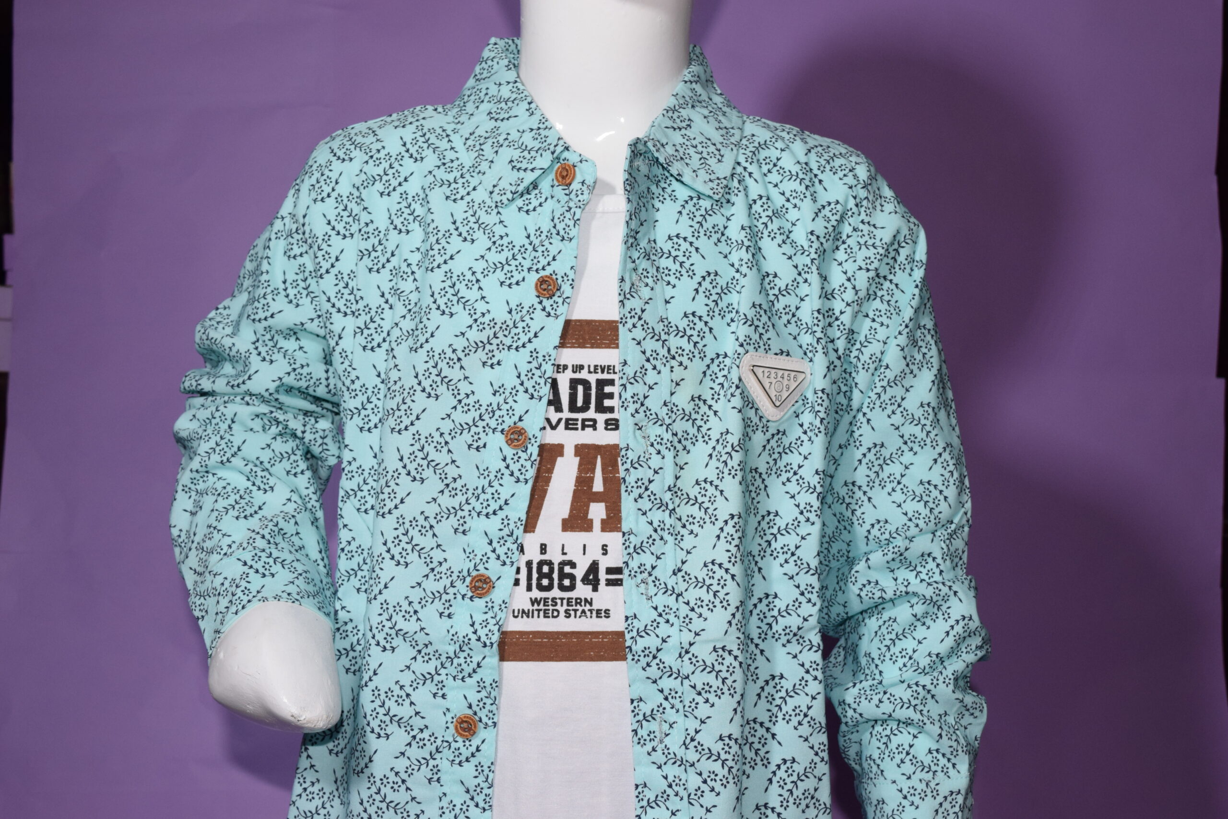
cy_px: 410
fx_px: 1535
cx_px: 614
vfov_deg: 29.9
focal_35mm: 45
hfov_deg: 43.6
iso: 800
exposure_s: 1/200
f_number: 9
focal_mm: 30
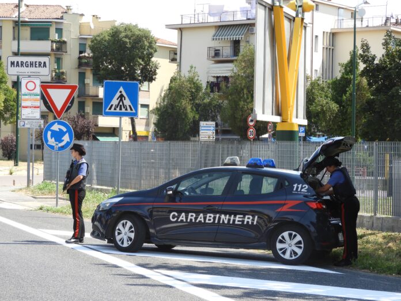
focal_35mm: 105
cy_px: 150
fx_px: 1216
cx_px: 200
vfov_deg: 14.1
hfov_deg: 18.7
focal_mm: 18.8
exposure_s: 1/250
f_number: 4.8
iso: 100
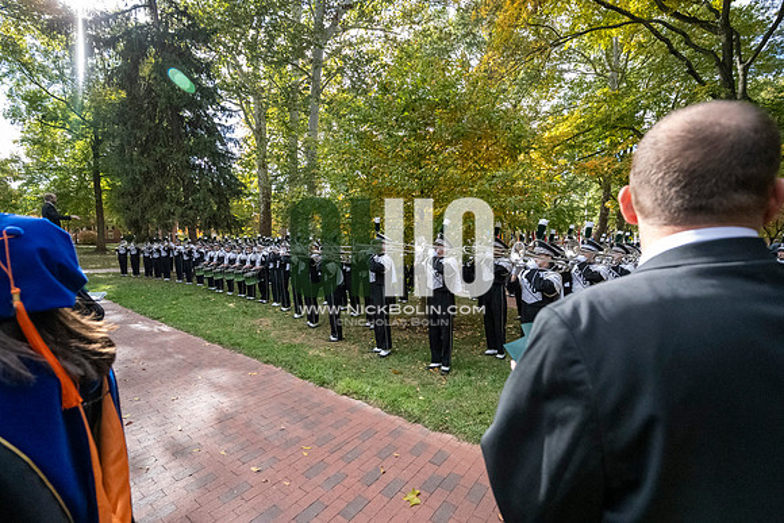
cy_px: 262
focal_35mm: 16
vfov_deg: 73.8
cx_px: 392
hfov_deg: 96.7
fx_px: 349
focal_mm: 16
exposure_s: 1/8000
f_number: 4
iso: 6400
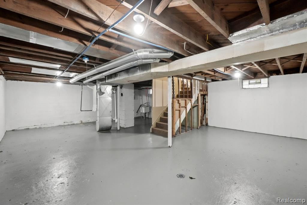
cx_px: 154
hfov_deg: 100.4
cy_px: 102
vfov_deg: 77.3
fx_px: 128
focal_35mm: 15
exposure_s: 1/30
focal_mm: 10
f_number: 8
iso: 4000
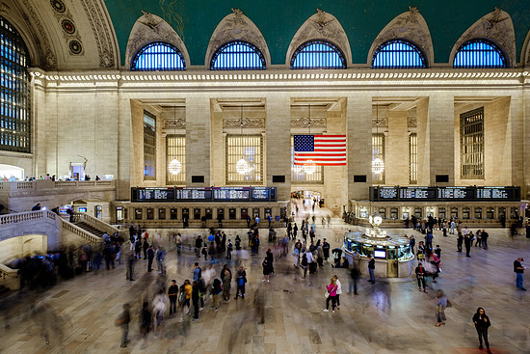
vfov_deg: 73.8
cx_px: 260
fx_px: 236
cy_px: 178
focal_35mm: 16
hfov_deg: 96.7
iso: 200
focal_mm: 10
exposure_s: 2.5
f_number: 8
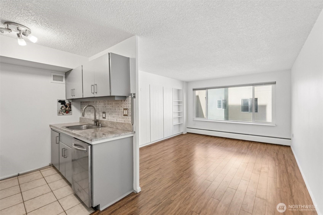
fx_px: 135
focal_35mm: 15
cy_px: 108
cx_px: 162
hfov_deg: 100.4
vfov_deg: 77.3
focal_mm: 10
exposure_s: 1/25
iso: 250
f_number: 9
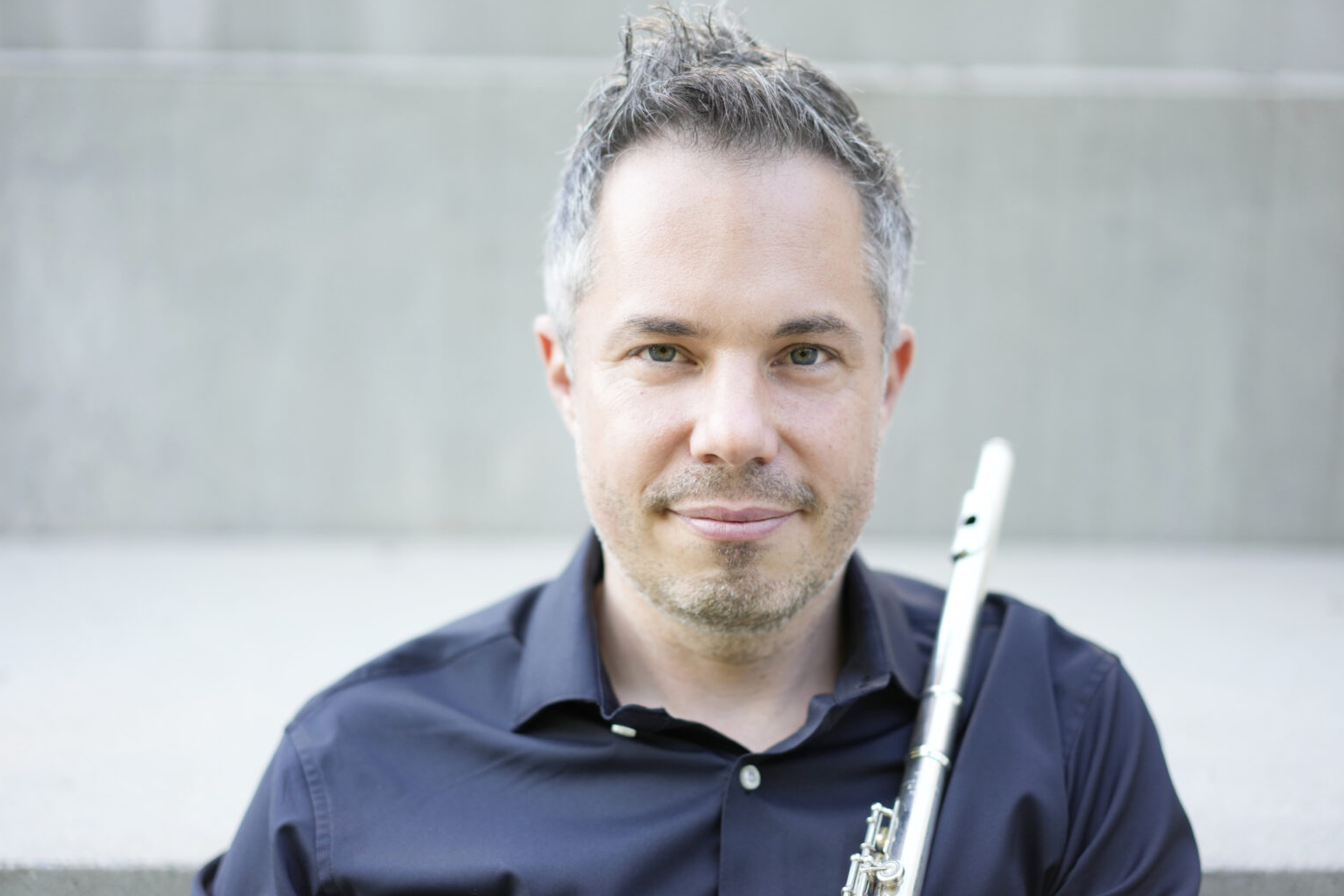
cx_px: 657
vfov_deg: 23.8
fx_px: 2128
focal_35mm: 57
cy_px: 454
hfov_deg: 35.1
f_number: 1.8
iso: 400
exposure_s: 1/640
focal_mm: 55
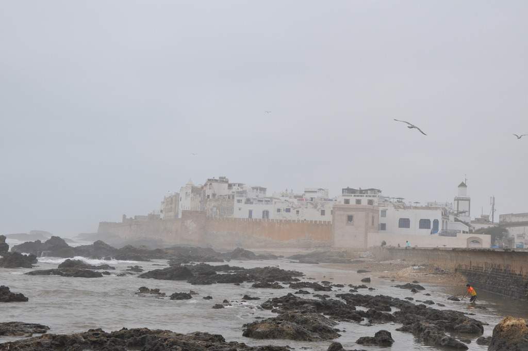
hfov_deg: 35.1
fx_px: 835
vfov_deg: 23.7
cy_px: 176
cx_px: 264
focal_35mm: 57
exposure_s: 1/320
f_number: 9
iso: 200
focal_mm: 38
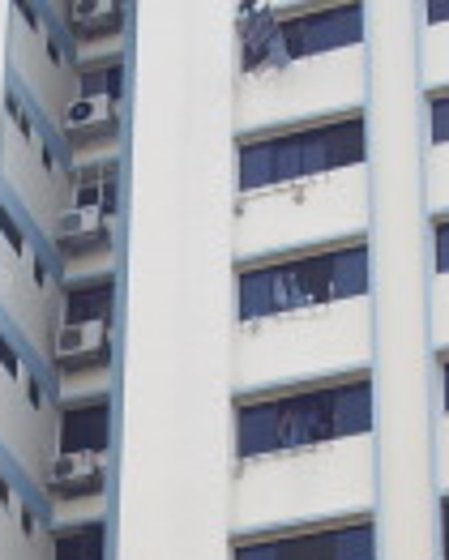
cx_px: 86
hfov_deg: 10.2
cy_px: 710
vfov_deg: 12.4
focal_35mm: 151
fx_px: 2505
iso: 80
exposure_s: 1/125
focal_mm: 6.2
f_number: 5.6
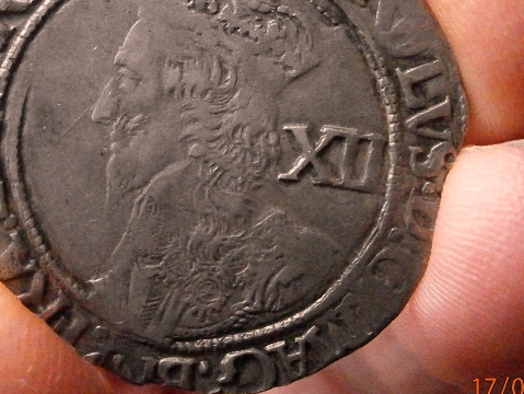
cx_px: 215
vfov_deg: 18.4
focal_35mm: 80
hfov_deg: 24.4
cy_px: 123
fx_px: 1212
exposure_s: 1/250
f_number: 3.4
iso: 1600
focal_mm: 8.3
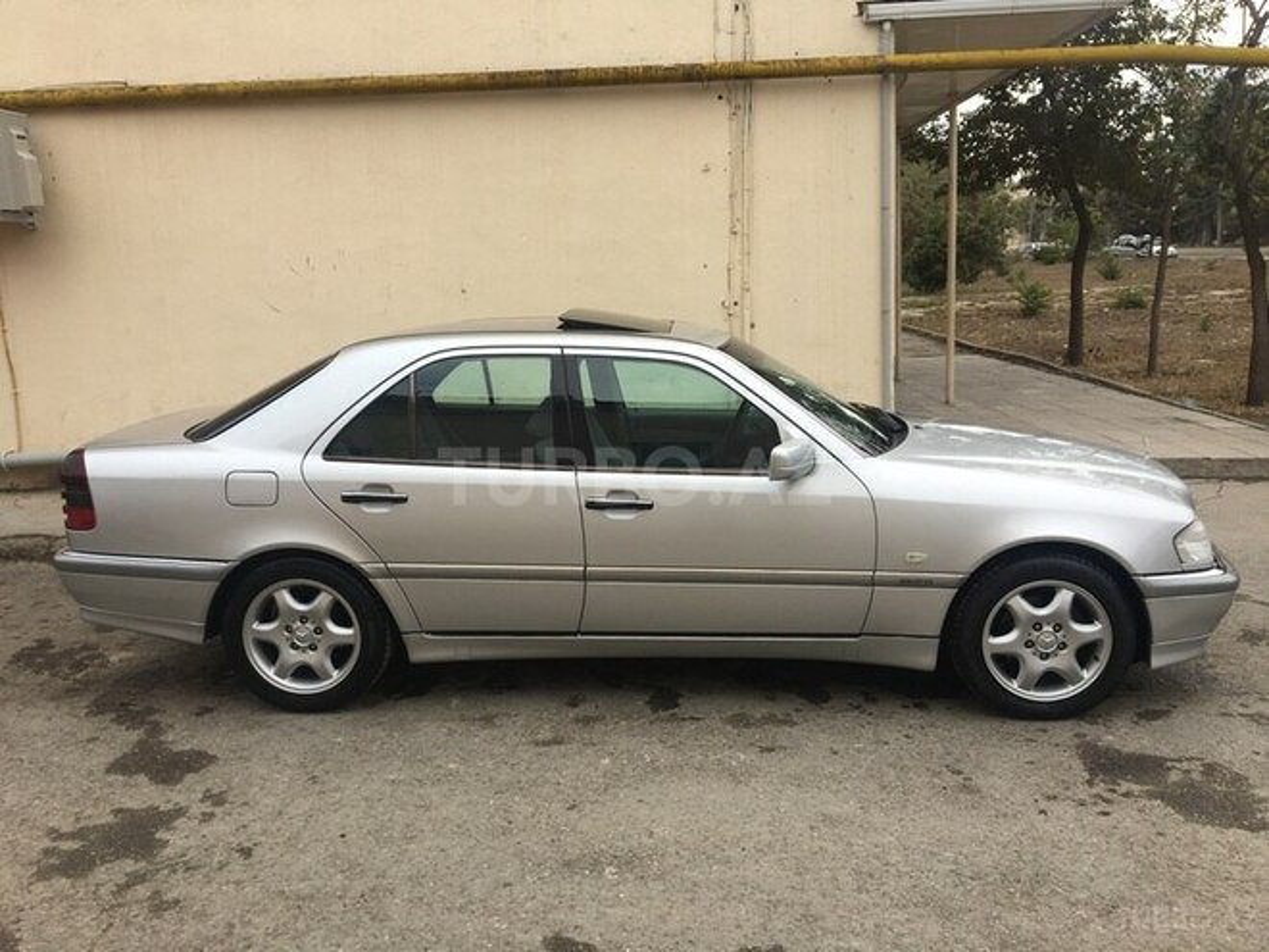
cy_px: 476
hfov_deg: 61.7
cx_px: 634
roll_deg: +2.4
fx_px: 1063
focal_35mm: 29
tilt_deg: -9.6
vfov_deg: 48.2
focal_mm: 4.15
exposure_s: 1/746
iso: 25
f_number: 2.2
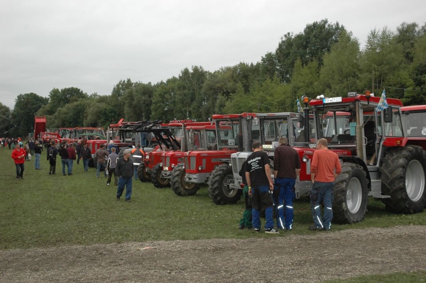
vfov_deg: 30.8
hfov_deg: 45.0
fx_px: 514
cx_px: 213
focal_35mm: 44
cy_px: 142
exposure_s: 1/500
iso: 400
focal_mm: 29
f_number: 5.6
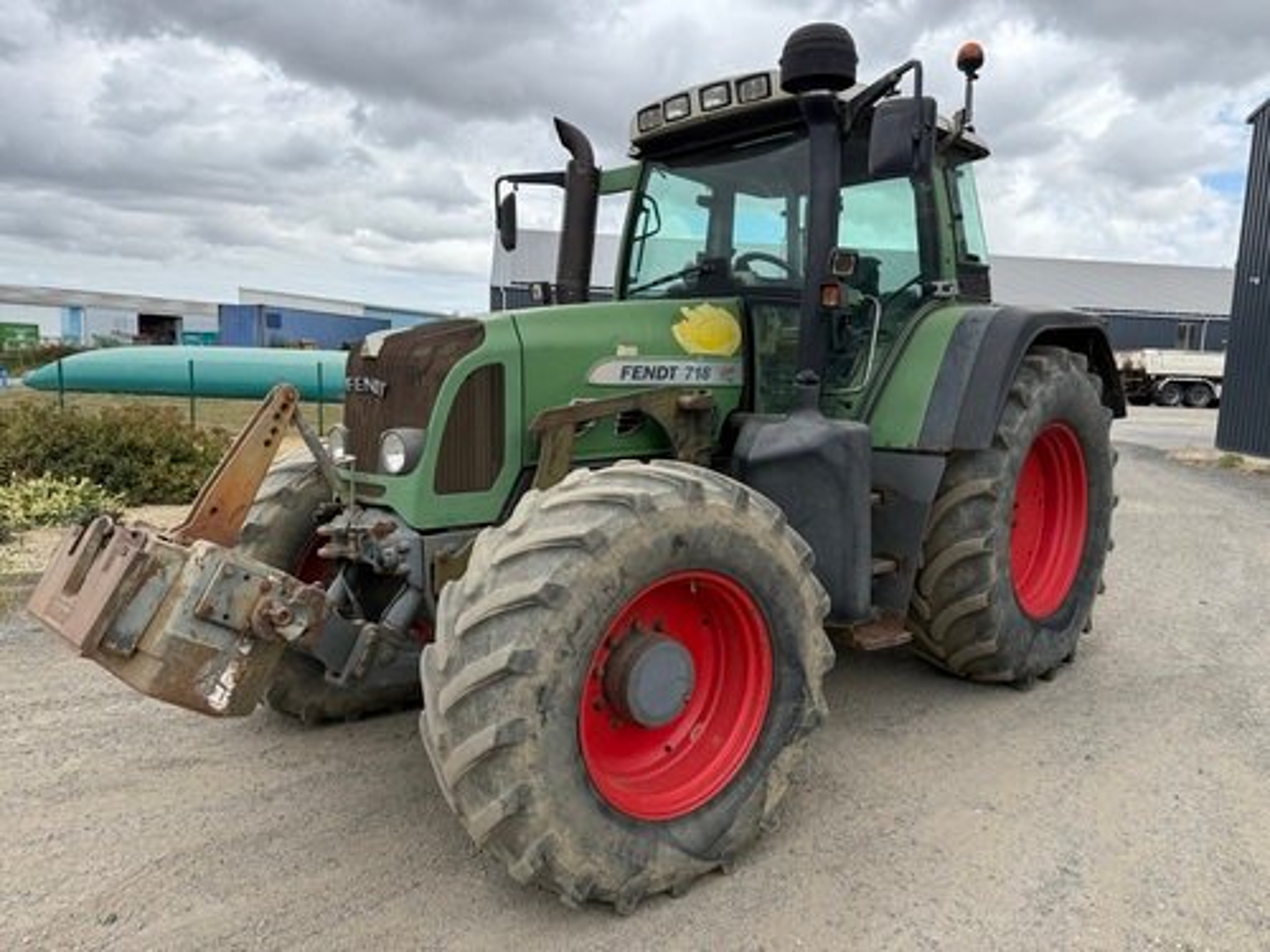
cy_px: 476
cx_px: 635
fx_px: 881
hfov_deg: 71.6
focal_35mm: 24
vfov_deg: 56.8
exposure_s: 1/2232
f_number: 1.78
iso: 100
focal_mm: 6.76
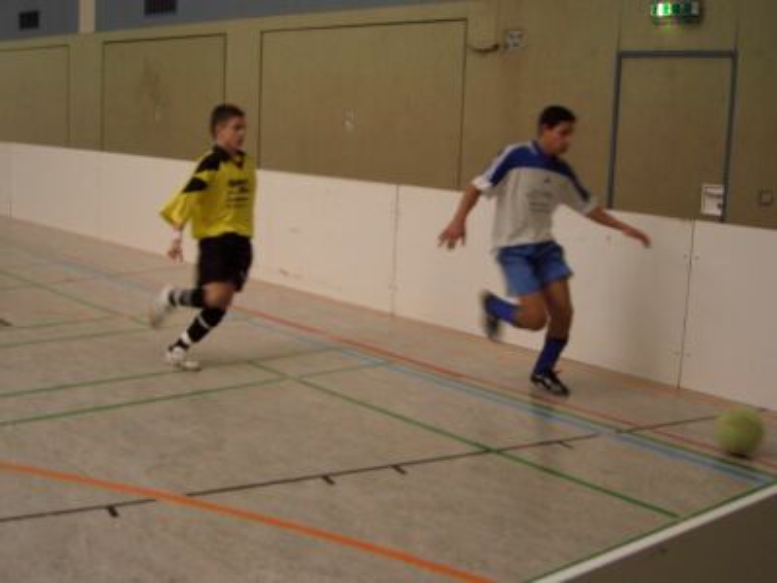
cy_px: 292
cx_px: 388
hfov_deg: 42.9
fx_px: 988
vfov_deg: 32.9
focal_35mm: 44
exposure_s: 1/100
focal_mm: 9.2
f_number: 3
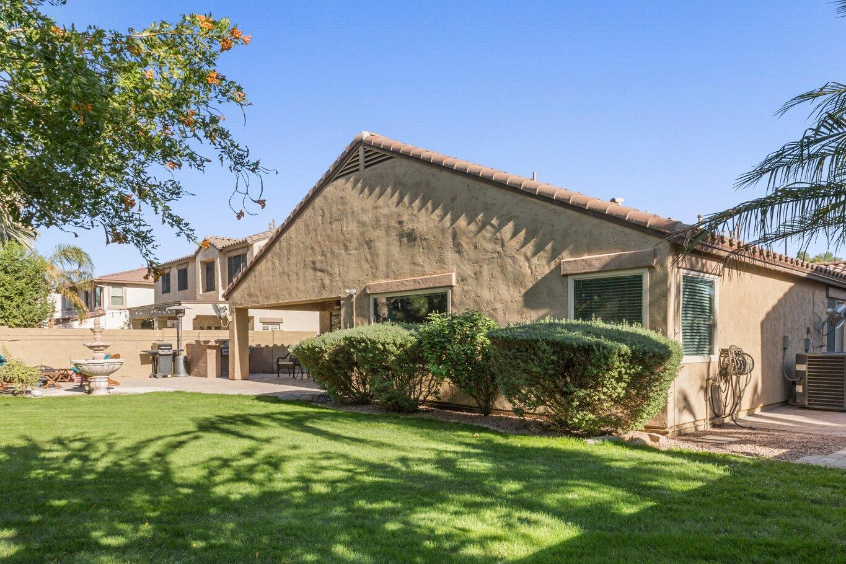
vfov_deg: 52.6
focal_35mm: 24
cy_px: 349
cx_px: 470
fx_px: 564
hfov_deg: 73.5
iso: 400
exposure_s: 1/160
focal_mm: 16
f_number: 13
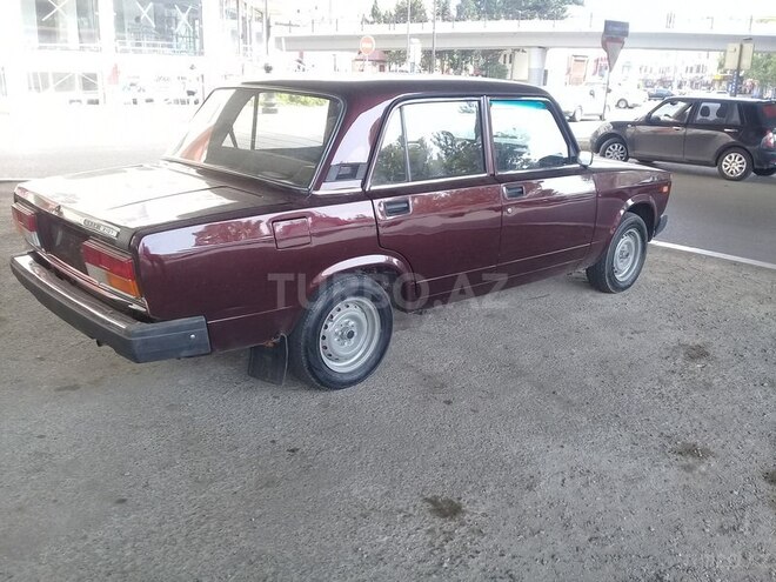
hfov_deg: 58.4
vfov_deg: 45.4
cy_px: 291
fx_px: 695
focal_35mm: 31
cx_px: 388
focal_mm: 3.3
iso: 50
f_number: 2.2
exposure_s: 1/116
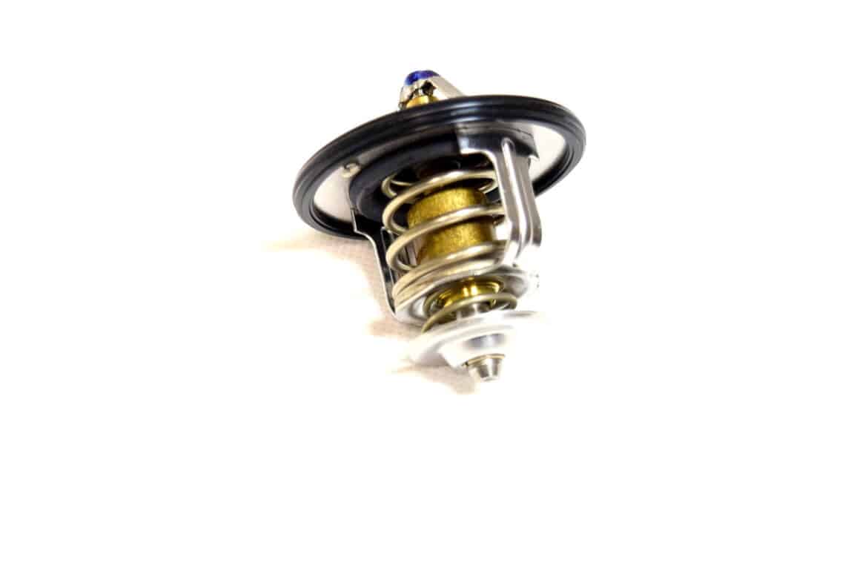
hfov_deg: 30.6
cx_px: 338
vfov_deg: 20.7
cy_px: 241
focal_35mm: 66
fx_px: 1558
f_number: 4.5
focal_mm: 35
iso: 900
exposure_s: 1/60
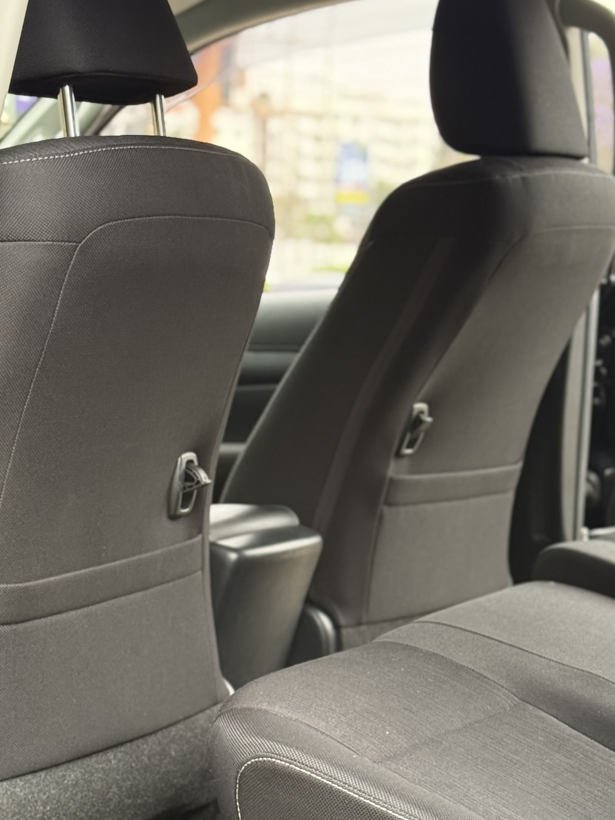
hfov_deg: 16.7
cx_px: 206
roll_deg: -1.9
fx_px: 2085
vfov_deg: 22.2
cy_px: 483
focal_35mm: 88
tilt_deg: -4.9
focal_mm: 6.76
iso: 100
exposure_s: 1/242
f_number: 1.78
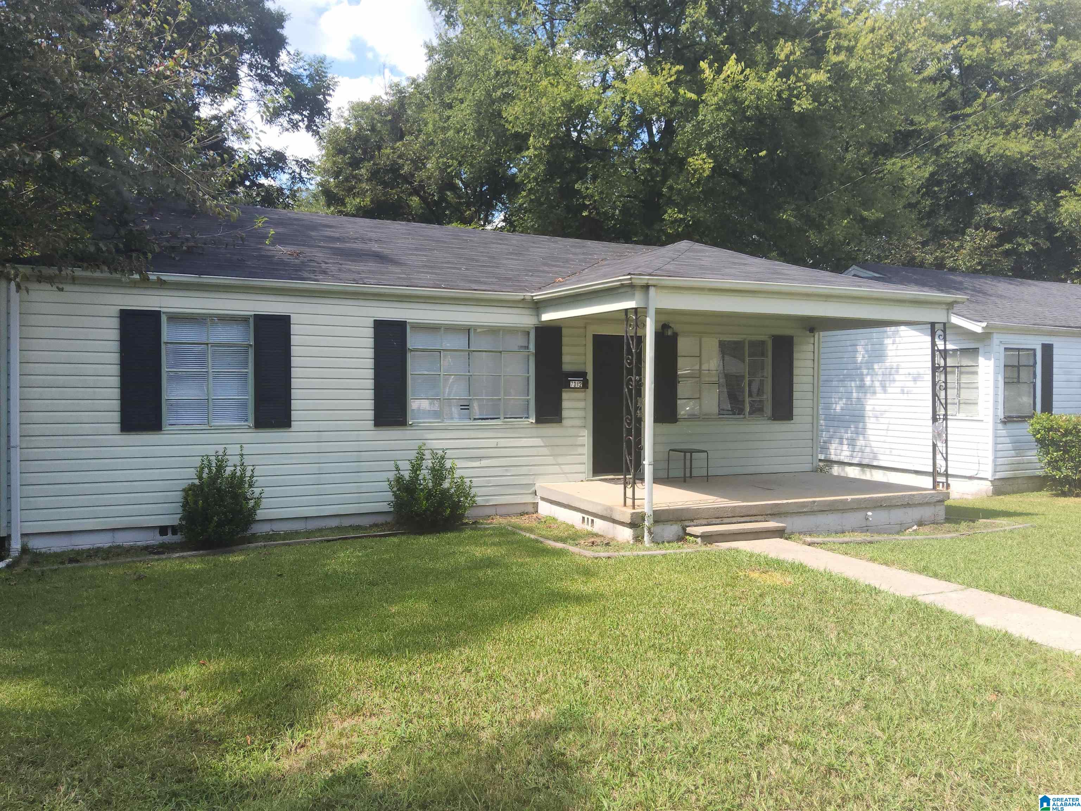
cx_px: 540
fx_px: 781
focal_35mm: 25
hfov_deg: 69.4
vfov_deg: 54.9
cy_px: 406
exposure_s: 1/515
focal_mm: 3.08
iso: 32
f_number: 2
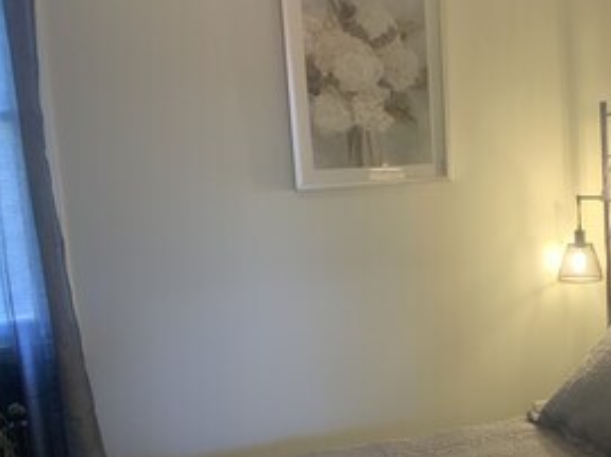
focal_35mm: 72
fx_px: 1269
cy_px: 350
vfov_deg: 20.2
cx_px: 537
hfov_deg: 26.3
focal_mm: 3
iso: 100
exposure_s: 1/60
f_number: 1.8
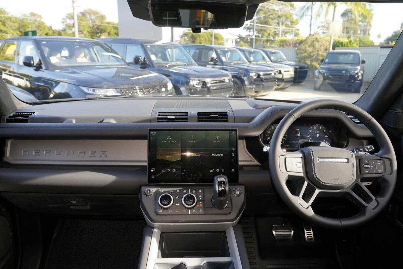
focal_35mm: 24
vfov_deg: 53.1
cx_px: 202
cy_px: 134
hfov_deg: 73.7
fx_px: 269
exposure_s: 1/80
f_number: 5.6
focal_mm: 24
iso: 1000
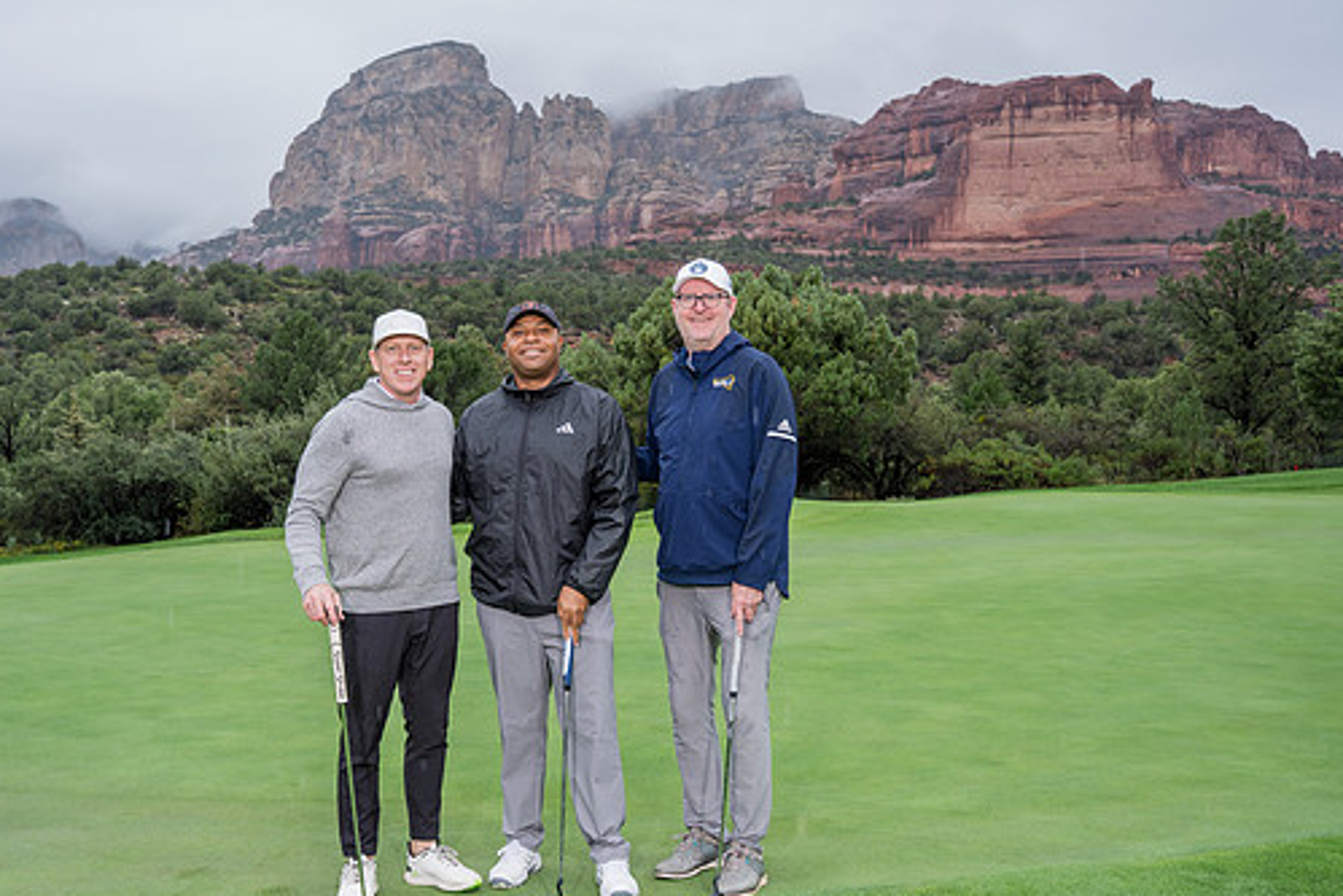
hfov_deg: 53.0
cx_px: 597
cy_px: 480
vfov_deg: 36.9
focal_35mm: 36
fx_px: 1343
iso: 400
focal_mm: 31
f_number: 5.6
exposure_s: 1/400
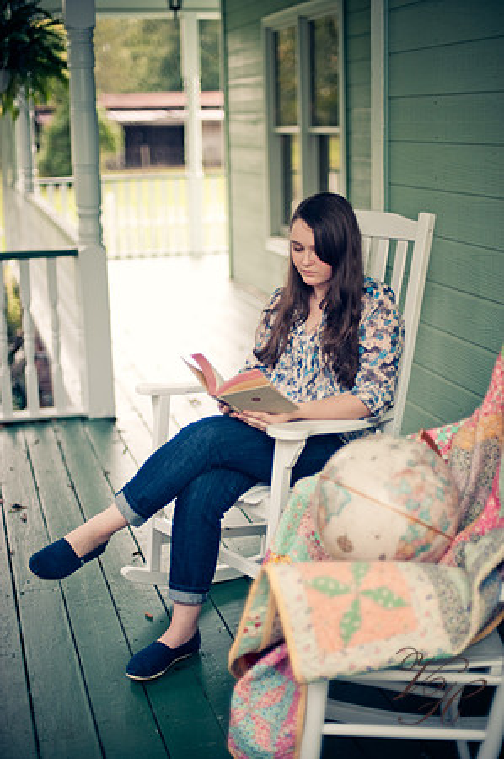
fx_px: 1052
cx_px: 252
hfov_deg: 26.9
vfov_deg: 39.6
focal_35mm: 50
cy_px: 380
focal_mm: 50
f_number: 1.4
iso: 200
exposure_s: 1/250
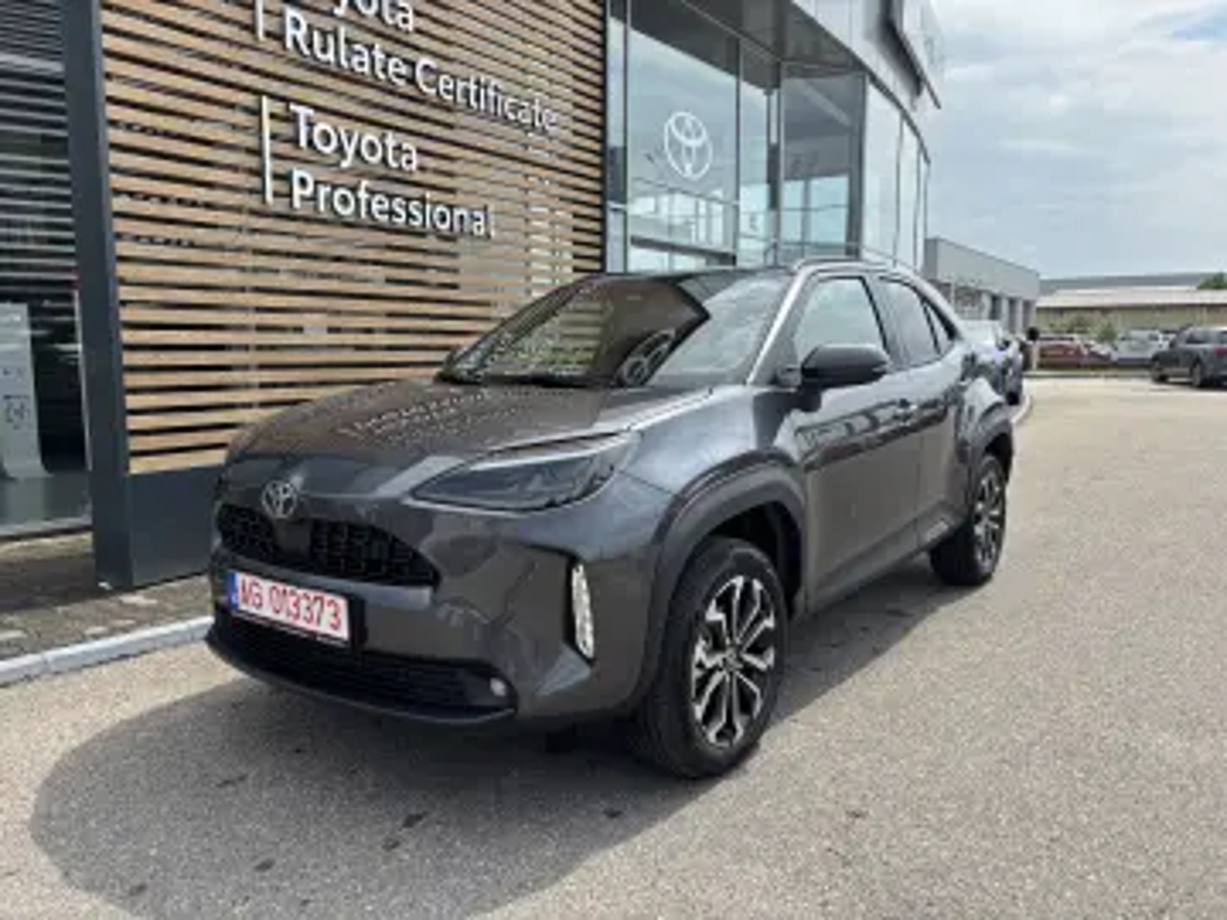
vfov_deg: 53.1
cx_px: 614
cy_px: 460
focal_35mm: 26
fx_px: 922
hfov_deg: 67.3
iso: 50
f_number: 1.6
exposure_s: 1/2857
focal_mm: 5.96
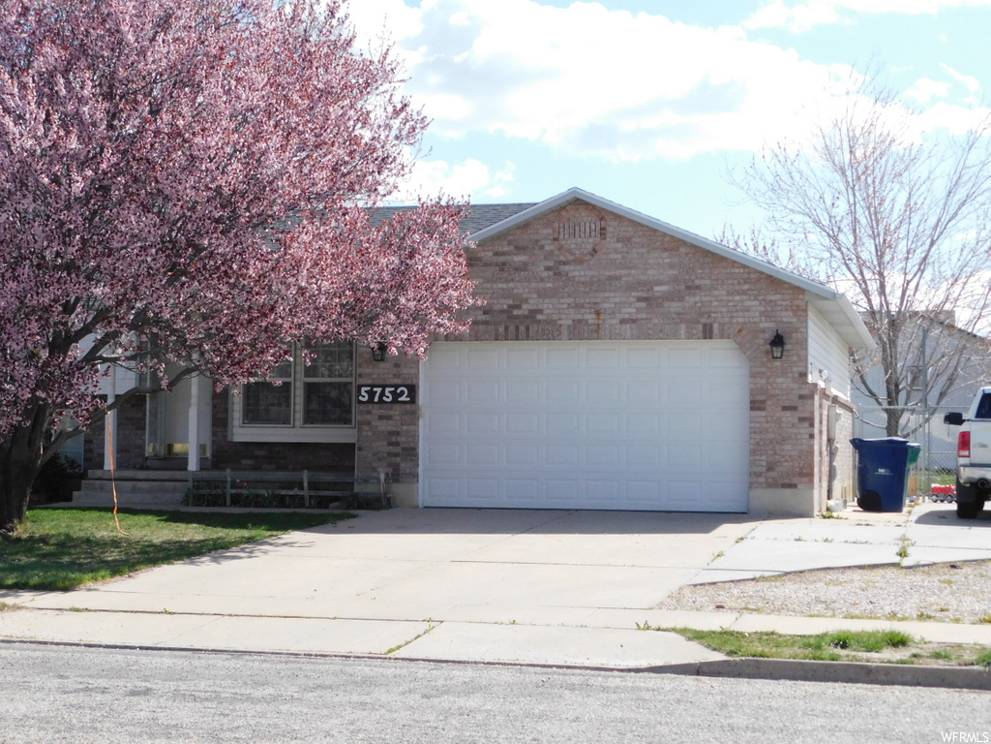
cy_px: 372
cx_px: 496
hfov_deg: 32.7
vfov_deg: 24.8
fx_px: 1689
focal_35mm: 59
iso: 400
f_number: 8
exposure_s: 1/500
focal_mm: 10.4
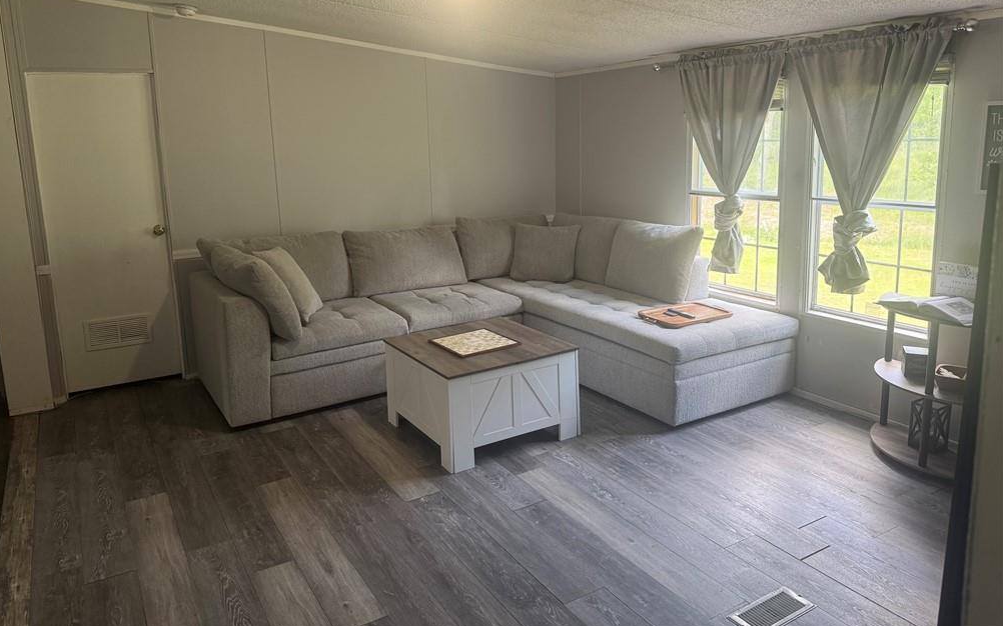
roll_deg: +1.1
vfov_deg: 47.3
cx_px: 491
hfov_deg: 70.4
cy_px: 248
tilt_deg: -9.9
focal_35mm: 26
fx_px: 711
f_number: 1.78
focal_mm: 6.76
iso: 160
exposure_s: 1/60
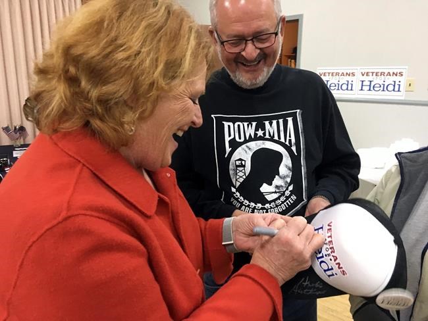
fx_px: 359
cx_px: 214
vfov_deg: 48.3
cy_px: 160
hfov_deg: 61.6
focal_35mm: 29
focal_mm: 4.15
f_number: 2.2
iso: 200
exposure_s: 1/20
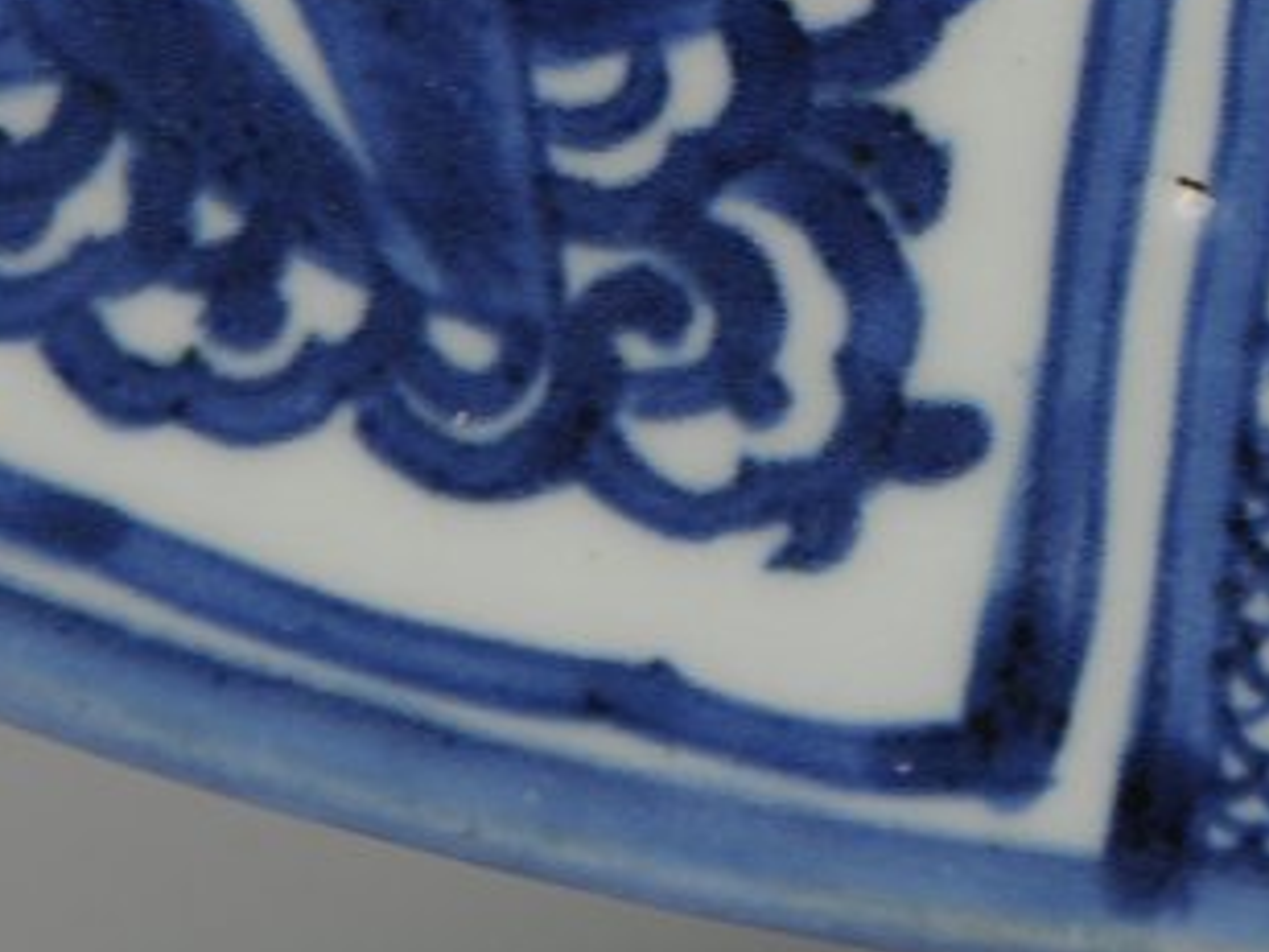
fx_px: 21588
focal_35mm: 589
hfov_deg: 3.4
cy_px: -332
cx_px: 1941
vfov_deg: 2.5
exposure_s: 1/13
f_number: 13
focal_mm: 105
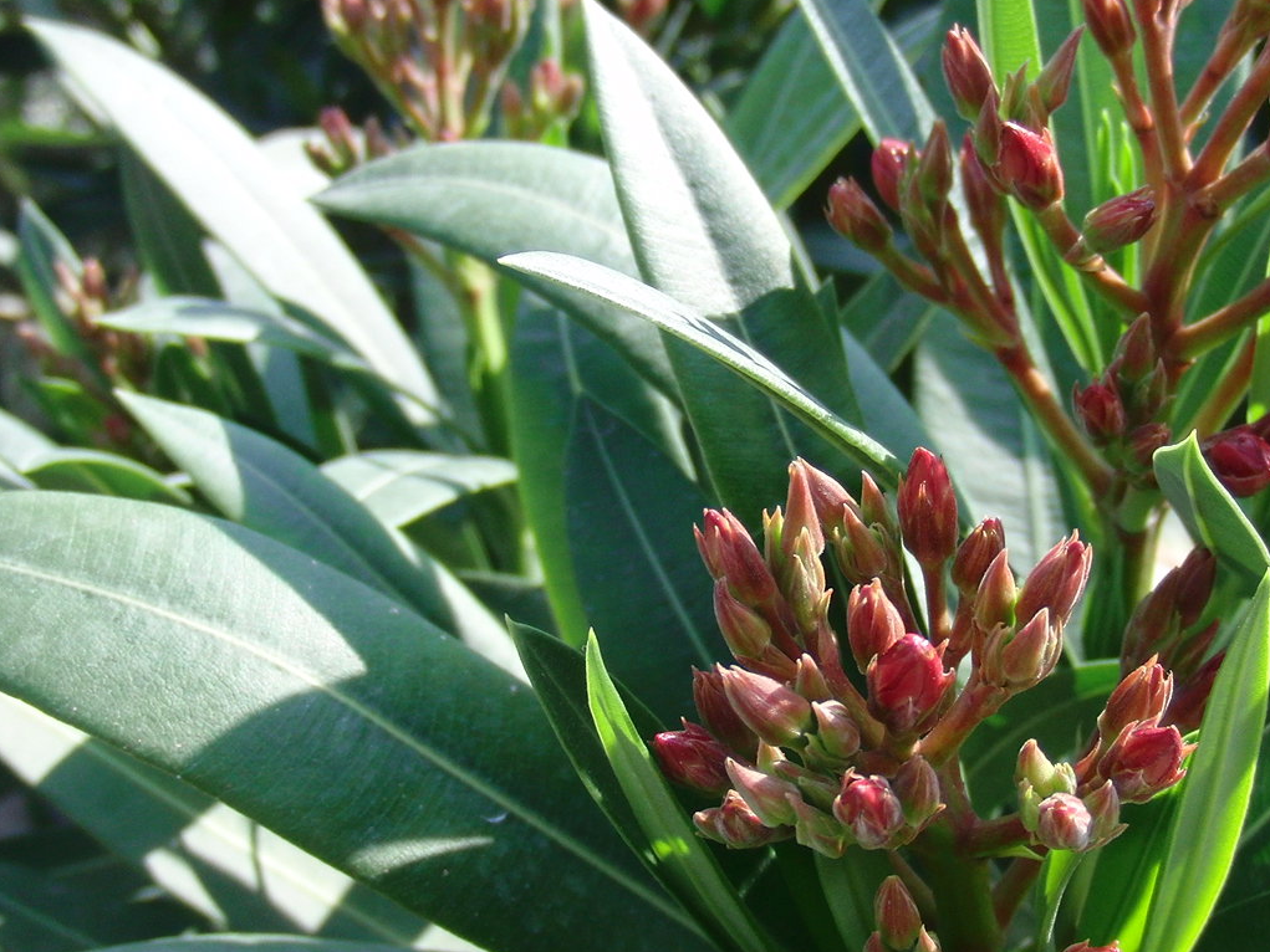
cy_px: 459
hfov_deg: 33.2
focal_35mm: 58
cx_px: 729
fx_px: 2128
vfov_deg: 25.2
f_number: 3.6
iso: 100
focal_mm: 6.42
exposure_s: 1/400
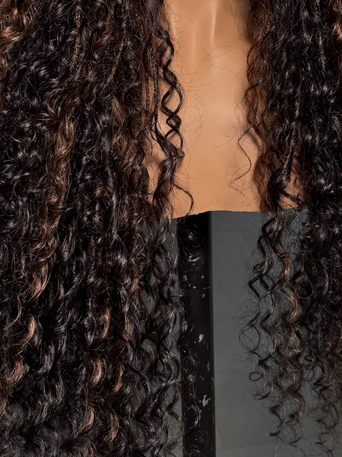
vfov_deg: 34.7
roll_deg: +0.2
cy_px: 42
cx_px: 190
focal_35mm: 52
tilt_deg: -10.9
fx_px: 685
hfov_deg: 28.0
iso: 125
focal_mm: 6.76
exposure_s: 1/100
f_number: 1.78
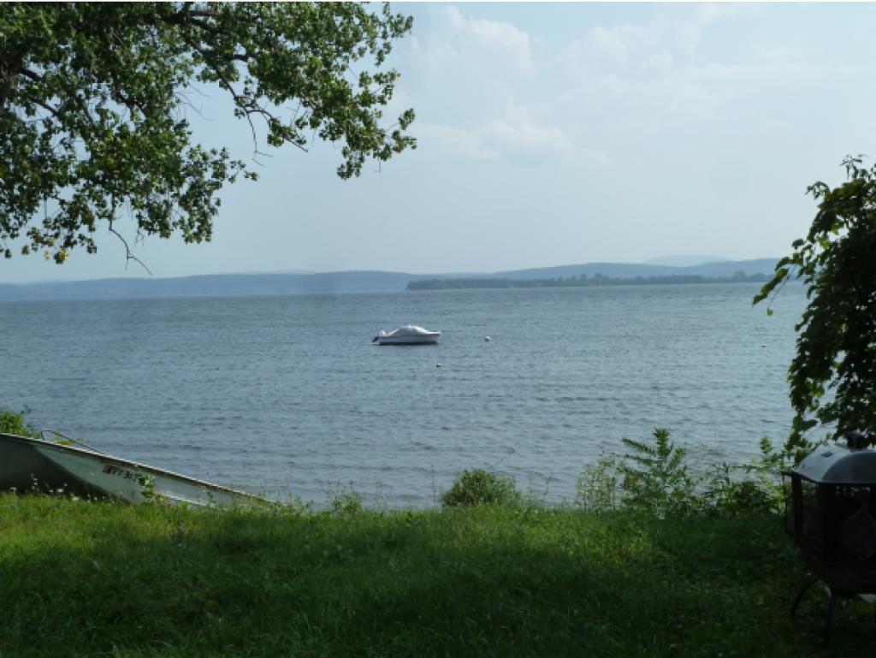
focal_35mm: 48
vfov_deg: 30.3
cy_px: 329
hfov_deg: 39.6
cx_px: 438
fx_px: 1215
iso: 125
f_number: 5.6
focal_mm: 7.9
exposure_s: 1/400
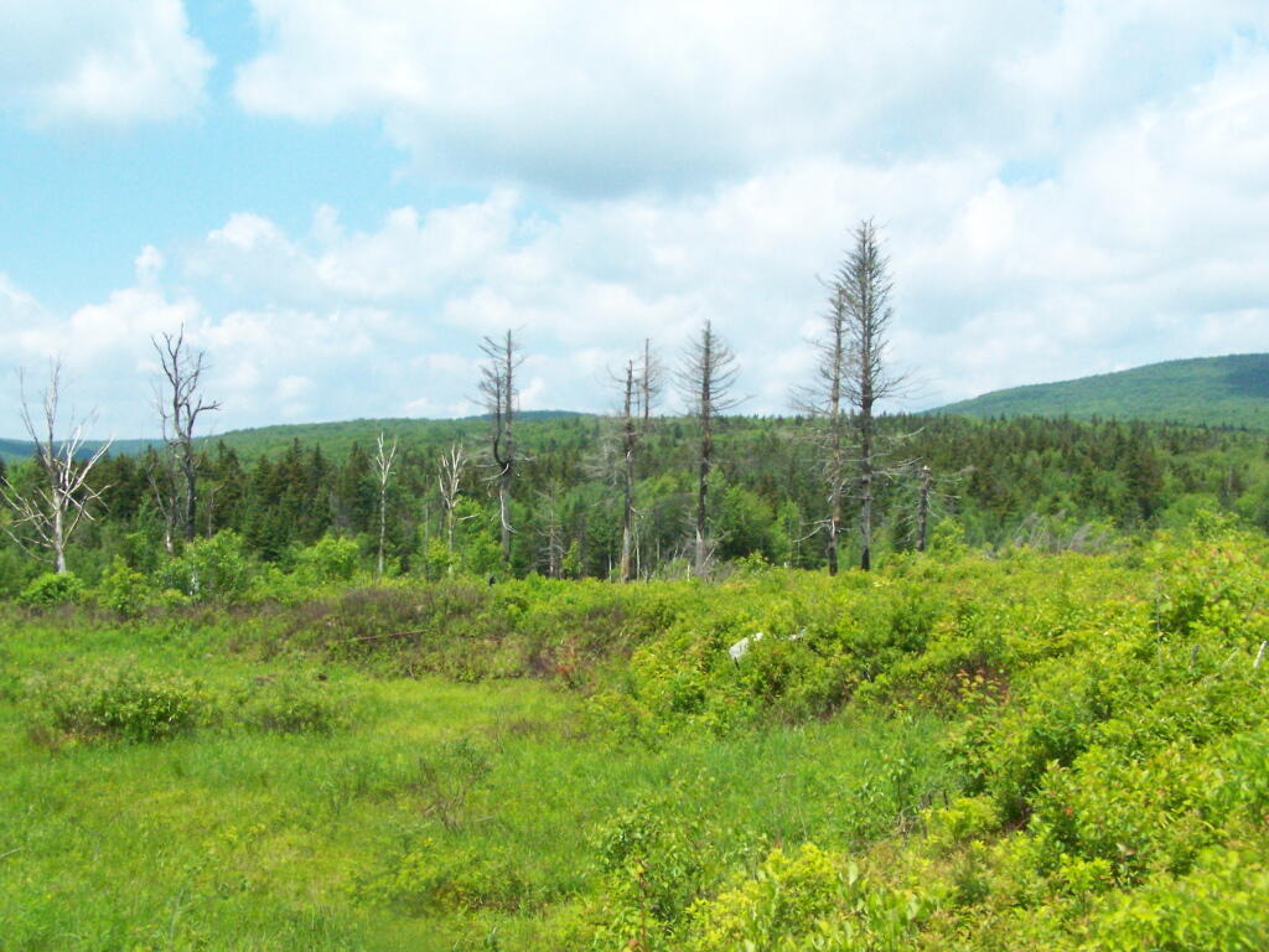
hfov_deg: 49.0
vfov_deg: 37.7
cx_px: 634
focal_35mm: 38
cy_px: 476
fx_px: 1393
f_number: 5.6
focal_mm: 6.3
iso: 400
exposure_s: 1/1600
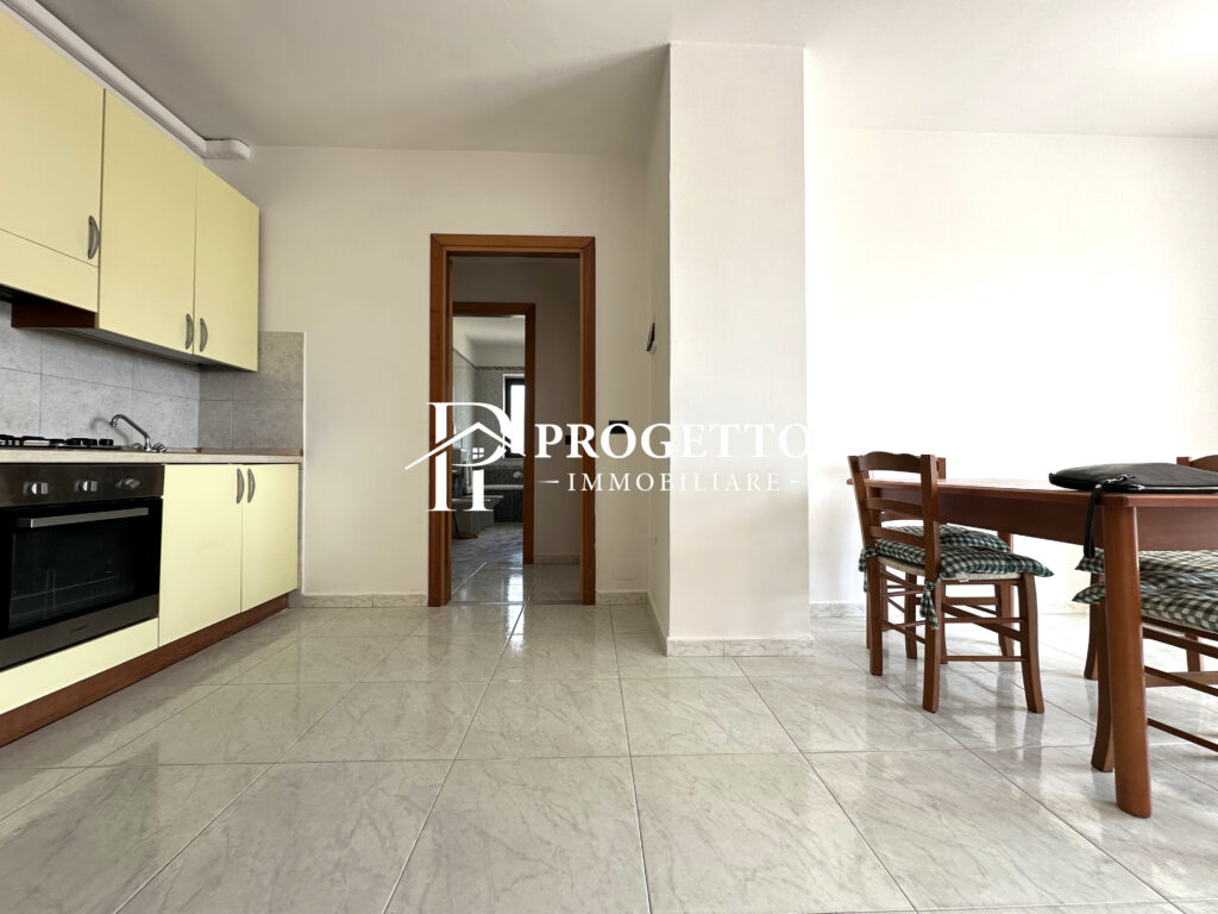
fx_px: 493
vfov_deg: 85.7
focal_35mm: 14
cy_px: 457
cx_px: 609
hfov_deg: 102.1
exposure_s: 1/103
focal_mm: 2.22
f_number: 2.2
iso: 40
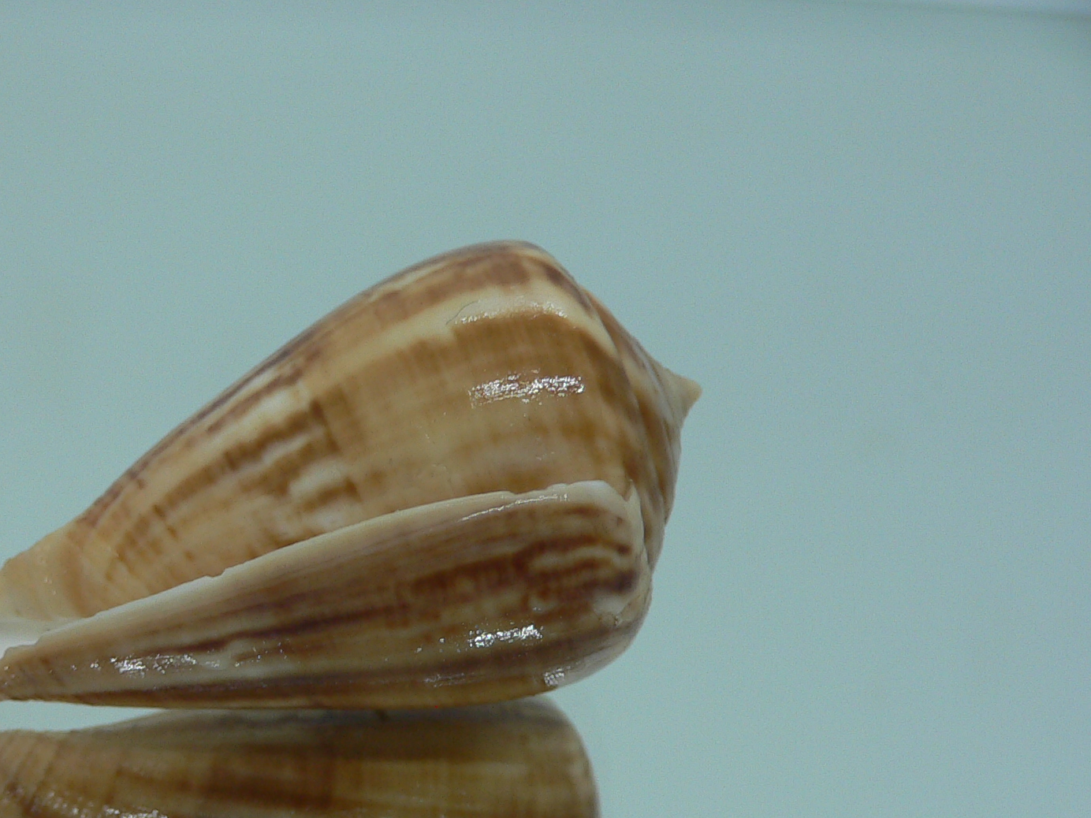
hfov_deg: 37.0
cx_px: 348
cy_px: 589
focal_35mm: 51
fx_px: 1607
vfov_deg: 28.2
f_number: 2.8
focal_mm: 4.6
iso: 80
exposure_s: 1/60
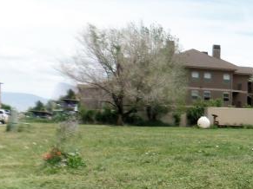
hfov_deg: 19.5
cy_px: 166
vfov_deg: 17.9
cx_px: 423
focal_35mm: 81
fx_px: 592
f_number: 3.5
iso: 80
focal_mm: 4.1
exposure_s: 1/750
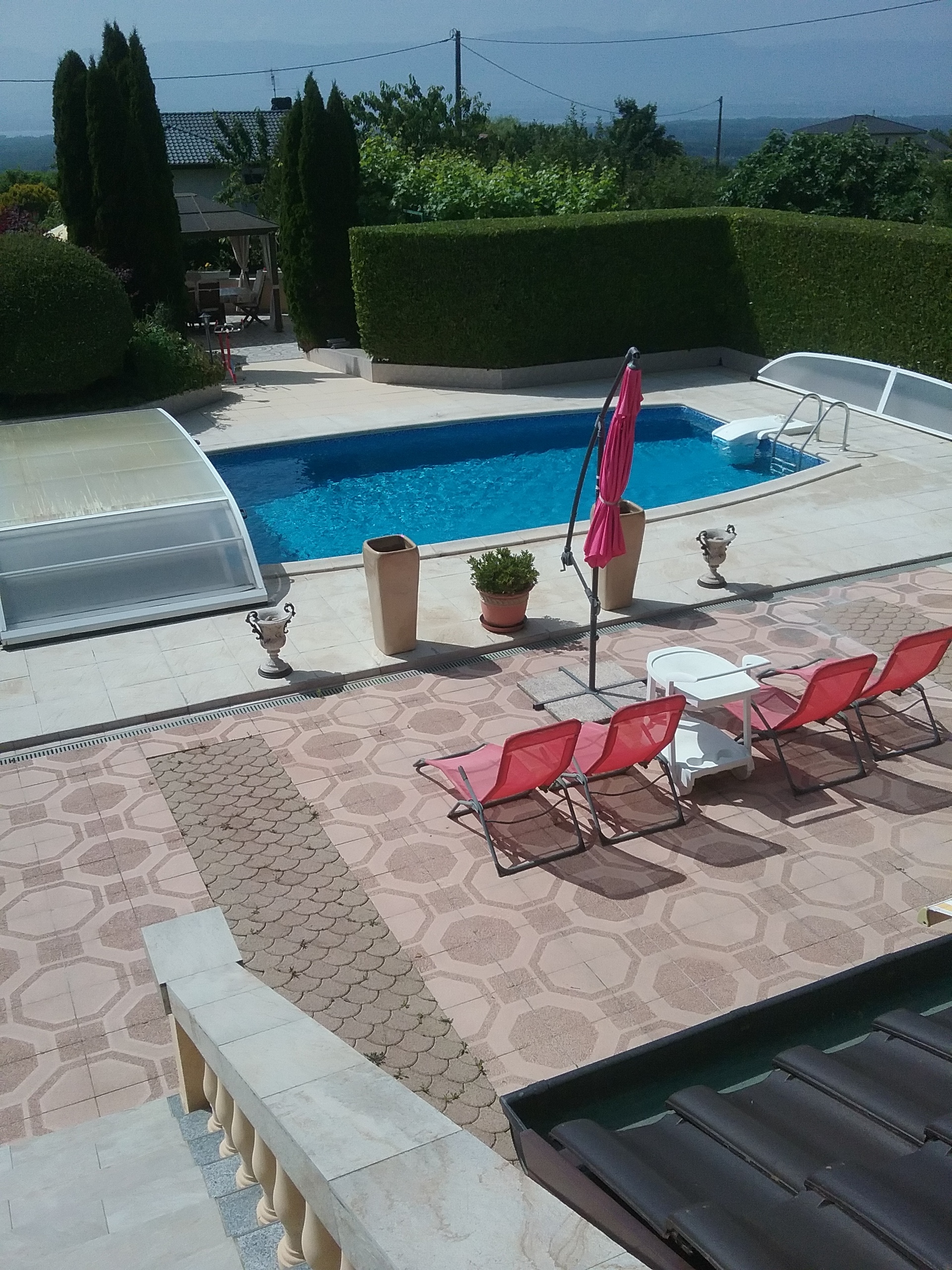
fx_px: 1137
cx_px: 476
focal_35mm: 31
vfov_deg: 58.4
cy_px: 635
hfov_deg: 45.4
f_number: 2.2
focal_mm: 3.3
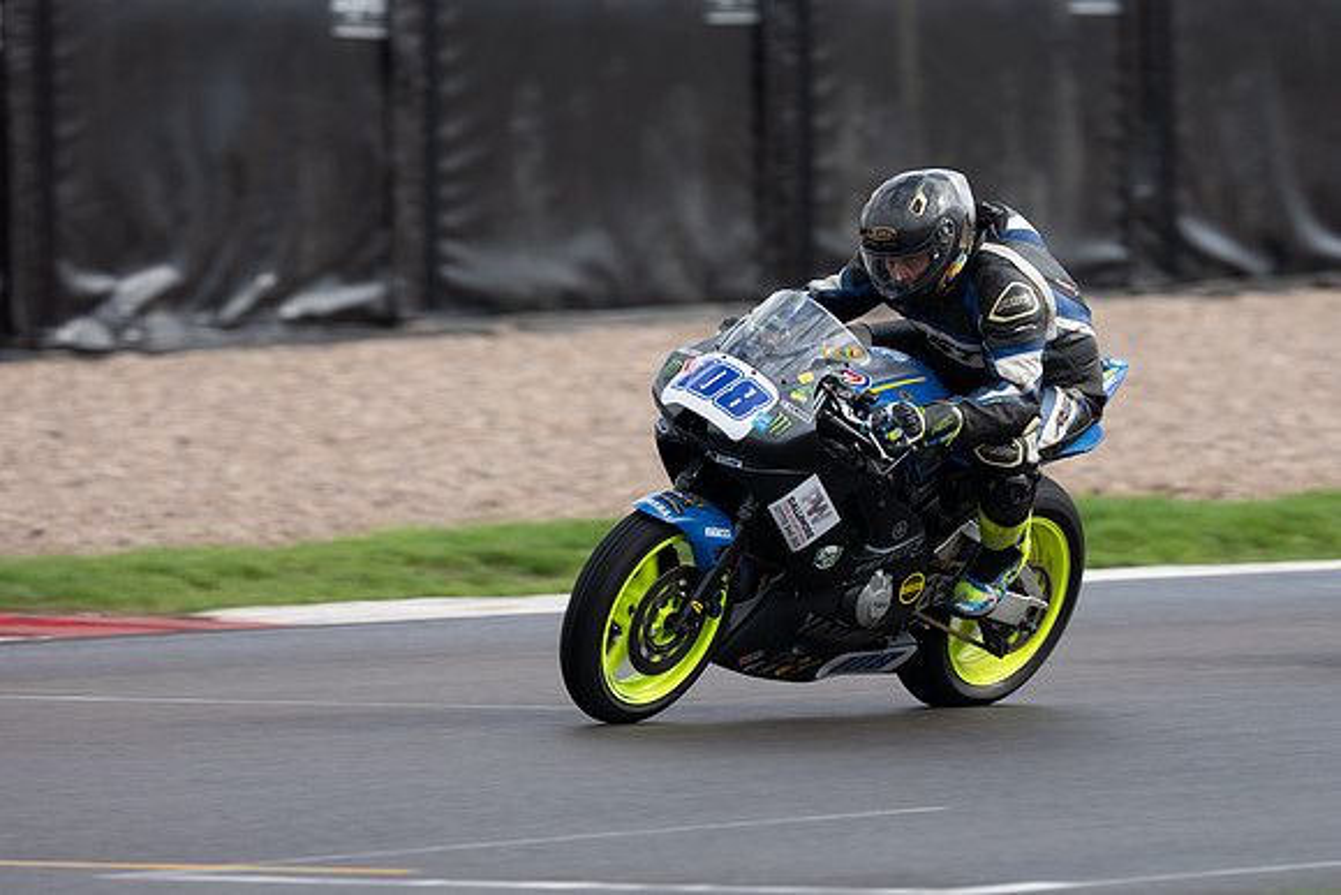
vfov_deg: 1.9
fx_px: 26341
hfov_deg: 2.9
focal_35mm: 707
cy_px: 514
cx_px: 790
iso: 200
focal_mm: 600
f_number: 5.6
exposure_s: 1/500
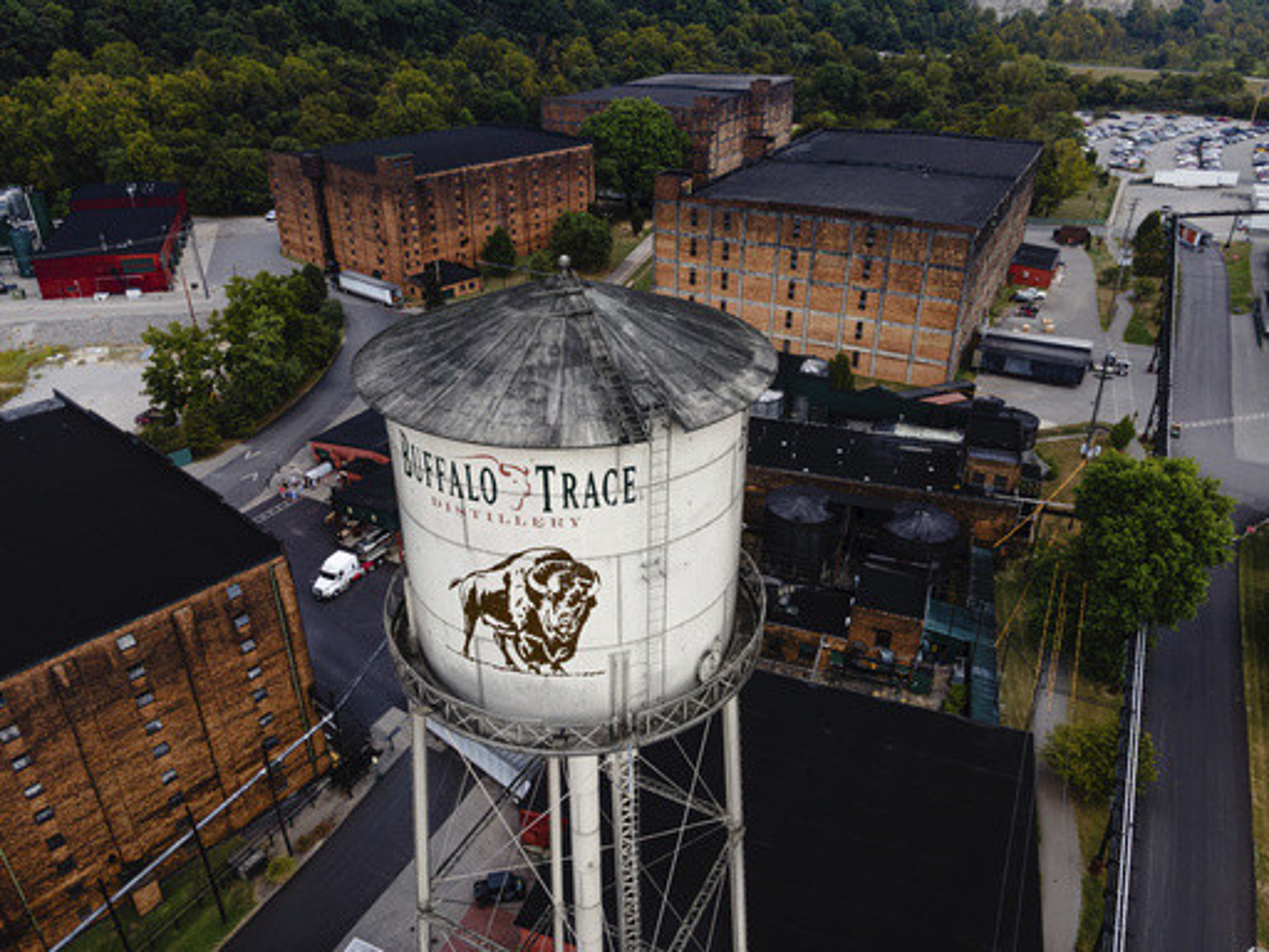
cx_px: 634
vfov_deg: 56.8
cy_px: 476
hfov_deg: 71.6
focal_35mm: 24
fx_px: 880
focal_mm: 4.5
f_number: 2.8
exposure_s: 1/400
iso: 100
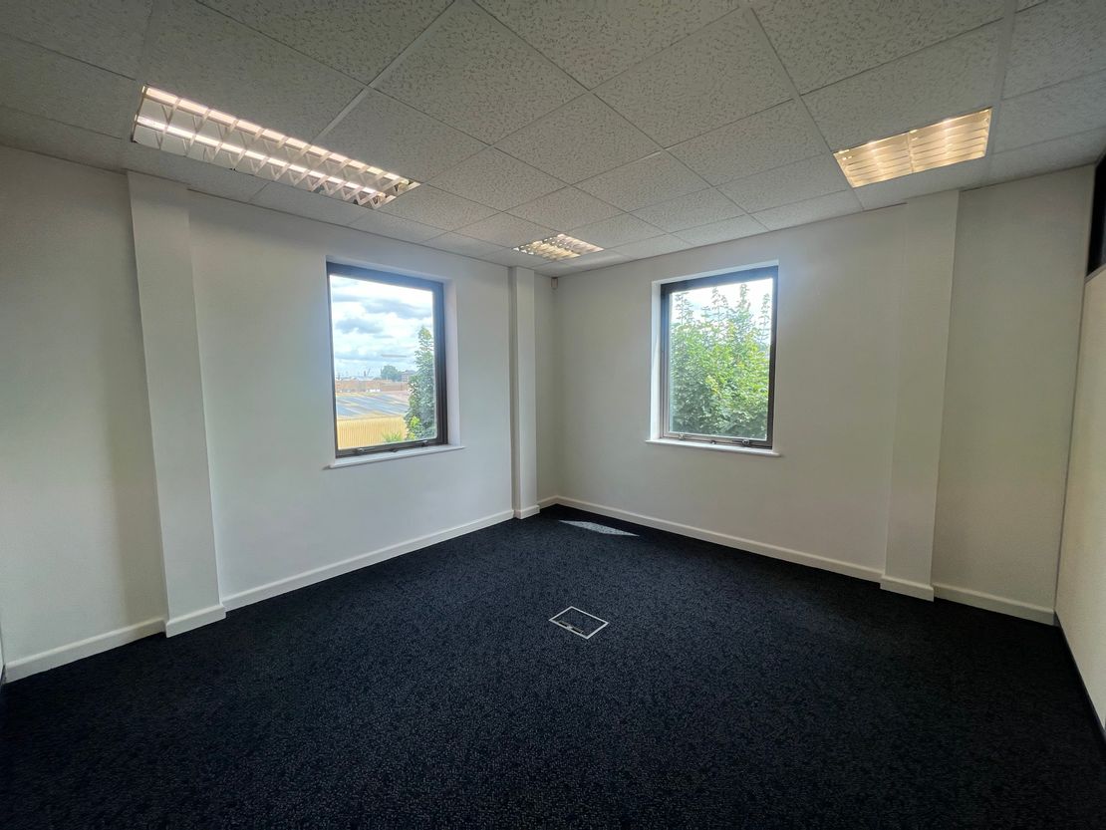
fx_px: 415
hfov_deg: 106.2
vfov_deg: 89.9
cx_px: 553
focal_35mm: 13
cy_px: 415
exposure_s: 1/144
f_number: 1.8
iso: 32
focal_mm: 1.57
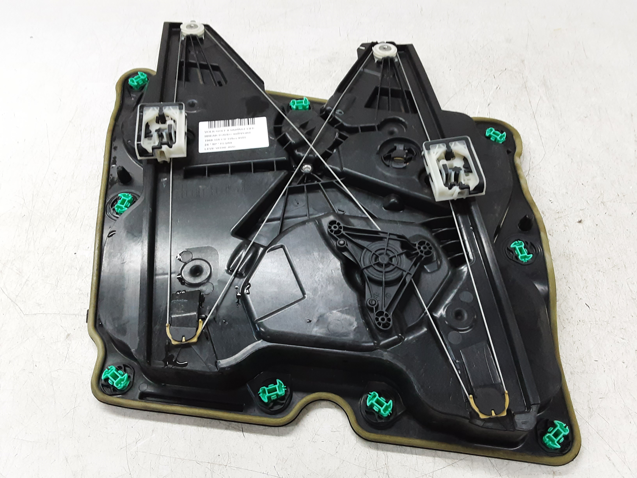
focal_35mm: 27
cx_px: 318
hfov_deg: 65.3
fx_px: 497
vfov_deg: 51.4
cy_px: 239
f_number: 1.9
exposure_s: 1/50
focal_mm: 2.91
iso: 160
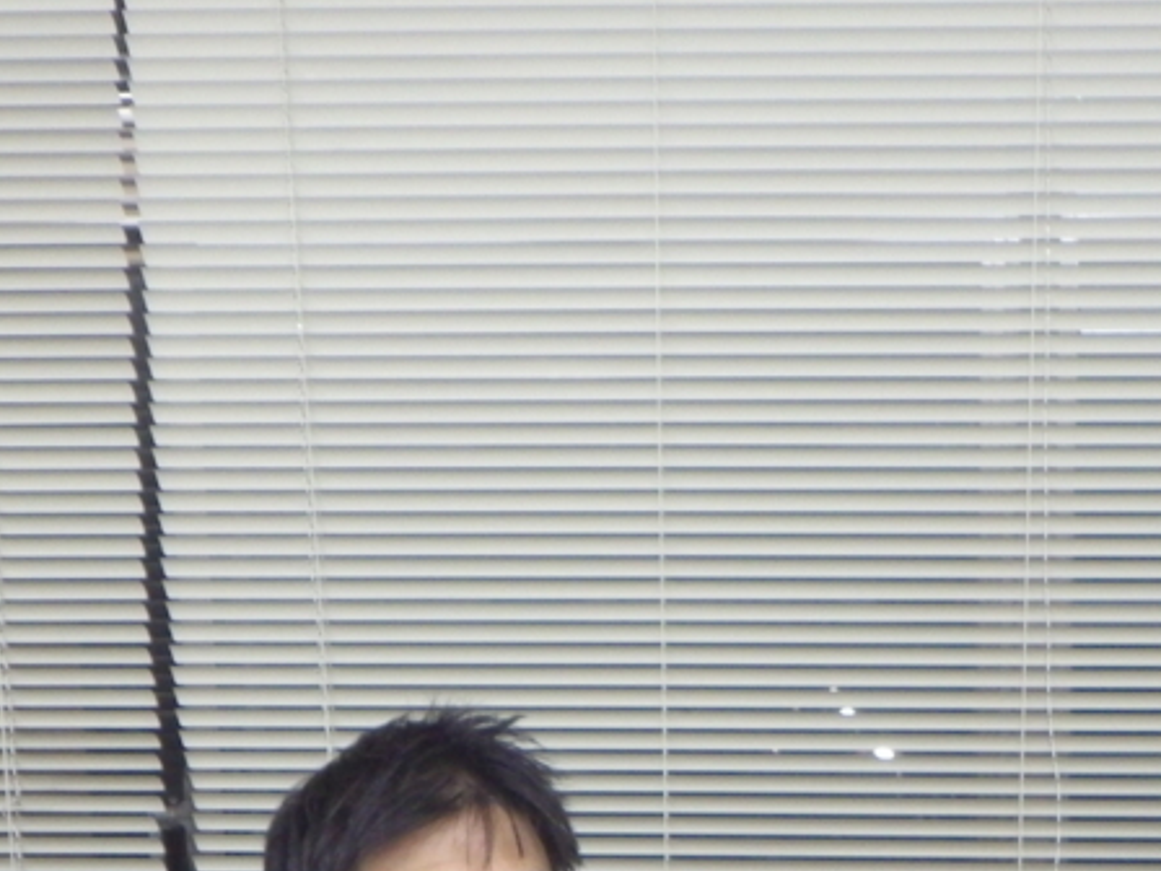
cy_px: 990
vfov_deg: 21.6
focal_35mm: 64
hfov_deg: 29.8
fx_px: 2147
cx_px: 879
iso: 500
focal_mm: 5
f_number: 3.5
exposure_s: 1/45
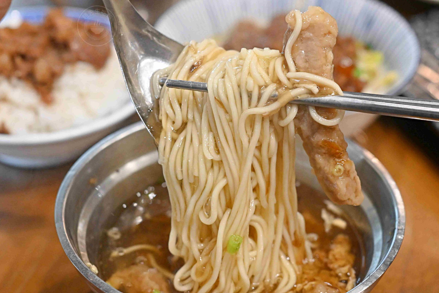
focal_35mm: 91
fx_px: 1110
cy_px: 143
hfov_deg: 22.4
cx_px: 243
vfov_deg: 15.0
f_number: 3.2
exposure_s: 1/200
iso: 1600
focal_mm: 50
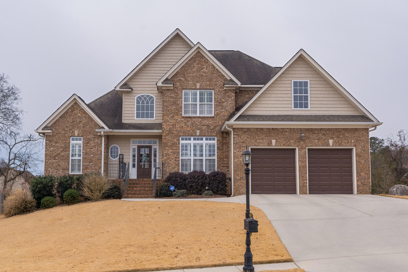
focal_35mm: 35
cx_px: 204
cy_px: 136
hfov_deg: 54.4
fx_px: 397
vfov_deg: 37.9
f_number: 7.1
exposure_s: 1/320
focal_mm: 35
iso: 320
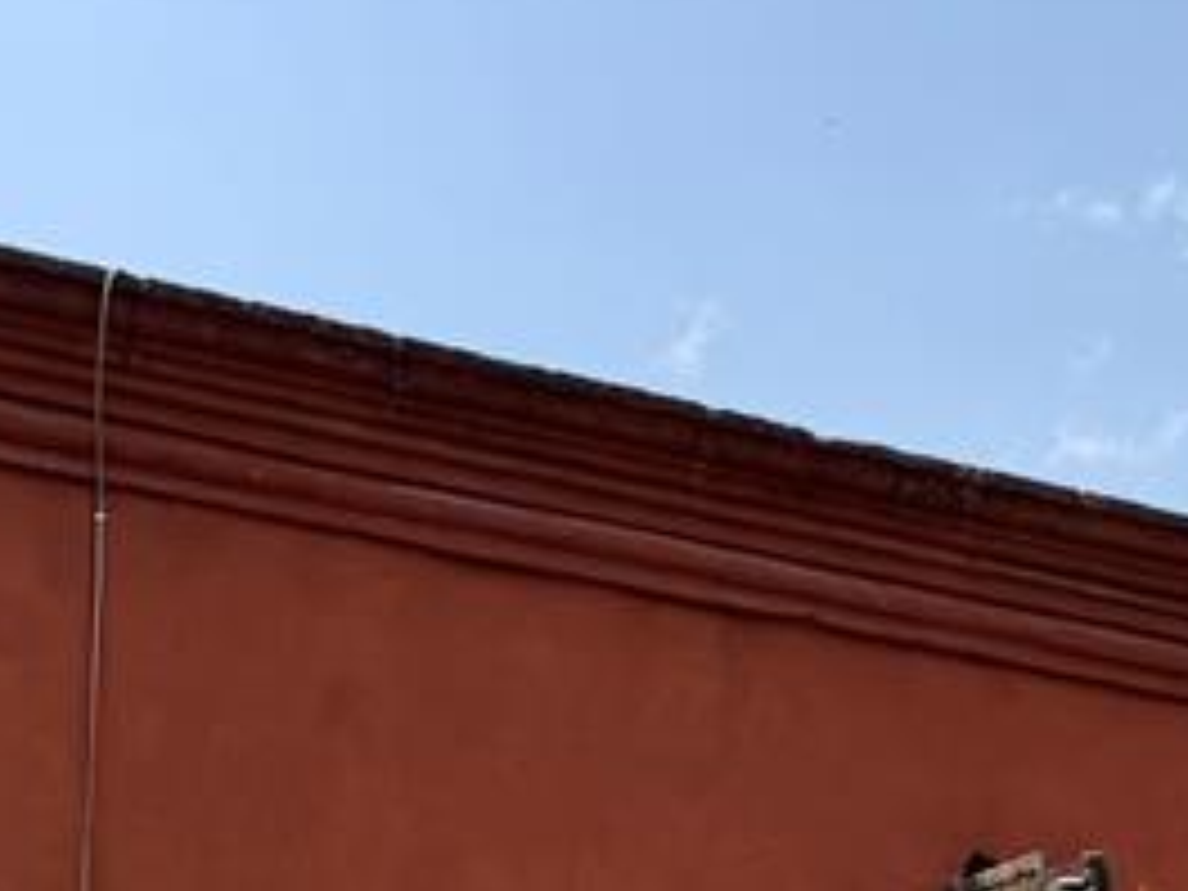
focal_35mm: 93
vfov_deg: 13.8
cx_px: 1750
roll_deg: +0.1
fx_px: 3192
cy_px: 1696
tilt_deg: +3.0
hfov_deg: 18.7
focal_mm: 6.76
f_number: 1.78
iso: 80
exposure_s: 1/3145
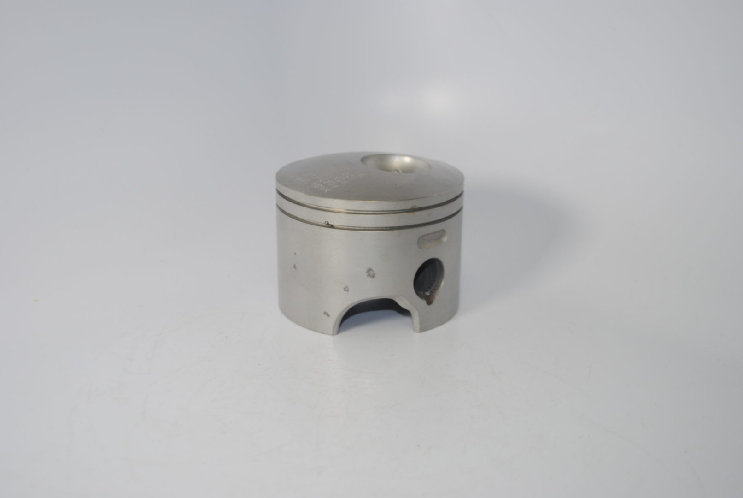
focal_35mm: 45
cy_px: 249
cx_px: 372
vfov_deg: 30.0
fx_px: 930
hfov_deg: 43.6
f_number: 5
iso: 100
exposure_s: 1/60
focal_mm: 30
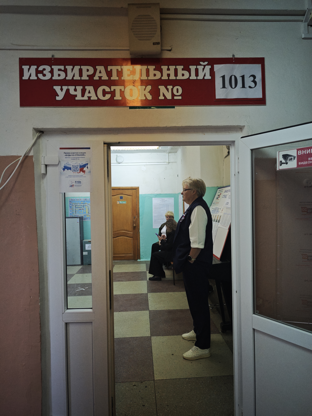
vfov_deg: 73.9
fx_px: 276
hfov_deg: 58.9
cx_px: 156
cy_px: 208
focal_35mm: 23
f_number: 1.63
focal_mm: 8.72
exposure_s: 1/400
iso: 1600
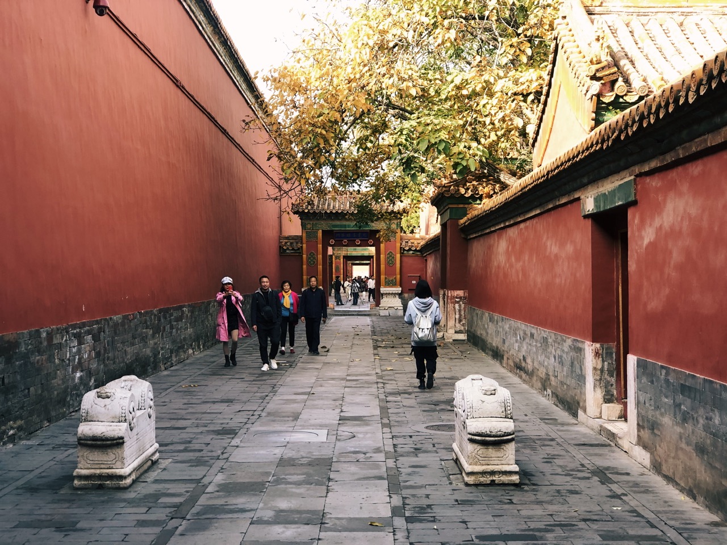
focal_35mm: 57
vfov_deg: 25.7
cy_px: 272
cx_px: 364
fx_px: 1197
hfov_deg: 33.8
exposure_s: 1/120
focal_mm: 6.6
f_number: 2.8
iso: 40
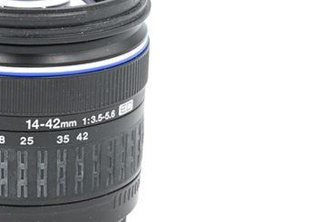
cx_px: -17
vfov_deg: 6.9
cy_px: 77
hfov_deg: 10.3
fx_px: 1832
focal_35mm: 198
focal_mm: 75
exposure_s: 1/13
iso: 200
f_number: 16
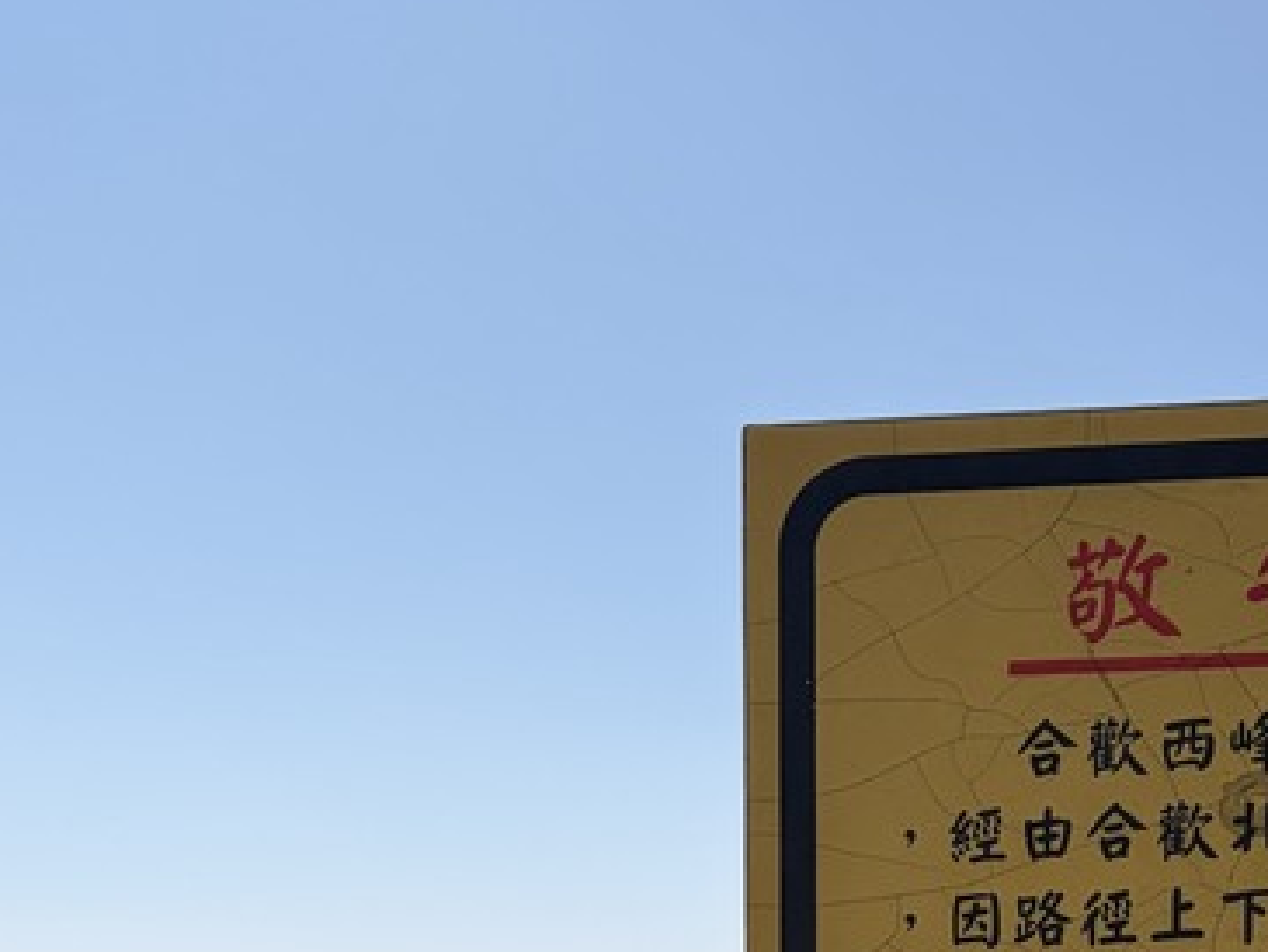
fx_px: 2712
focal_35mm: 74
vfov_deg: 18.9
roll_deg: +0.5
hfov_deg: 26.3
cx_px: 761
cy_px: 1122
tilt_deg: -0.1
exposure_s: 1/6993
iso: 64
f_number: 1.6
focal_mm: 5.96
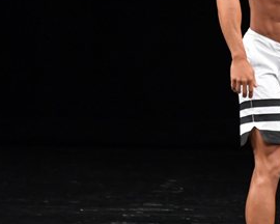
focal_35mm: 728
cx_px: 263
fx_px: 6033
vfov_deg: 2.1
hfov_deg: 2.7
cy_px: 36
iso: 3200
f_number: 5.6
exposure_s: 1/400
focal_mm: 180
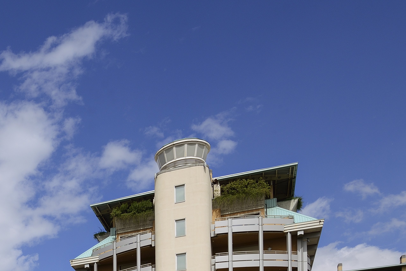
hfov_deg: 31.6
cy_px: 348
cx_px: -87
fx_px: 587
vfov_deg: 23.2
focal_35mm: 52
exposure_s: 1/200
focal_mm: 18
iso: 100
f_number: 11
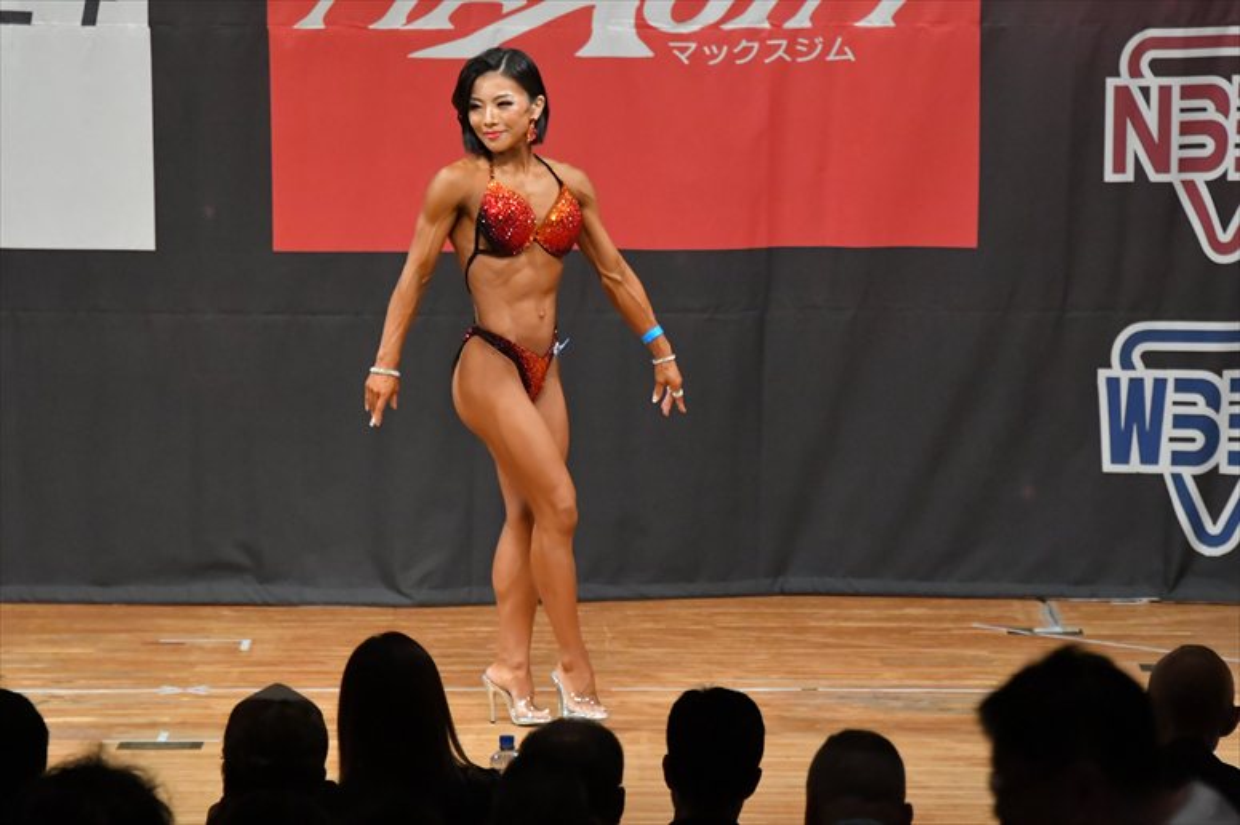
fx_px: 9812
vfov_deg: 4.8
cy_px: 412
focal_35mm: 285
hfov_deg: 7.2
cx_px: 620
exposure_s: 1/400
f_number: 5.6
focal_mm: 190
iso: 8000
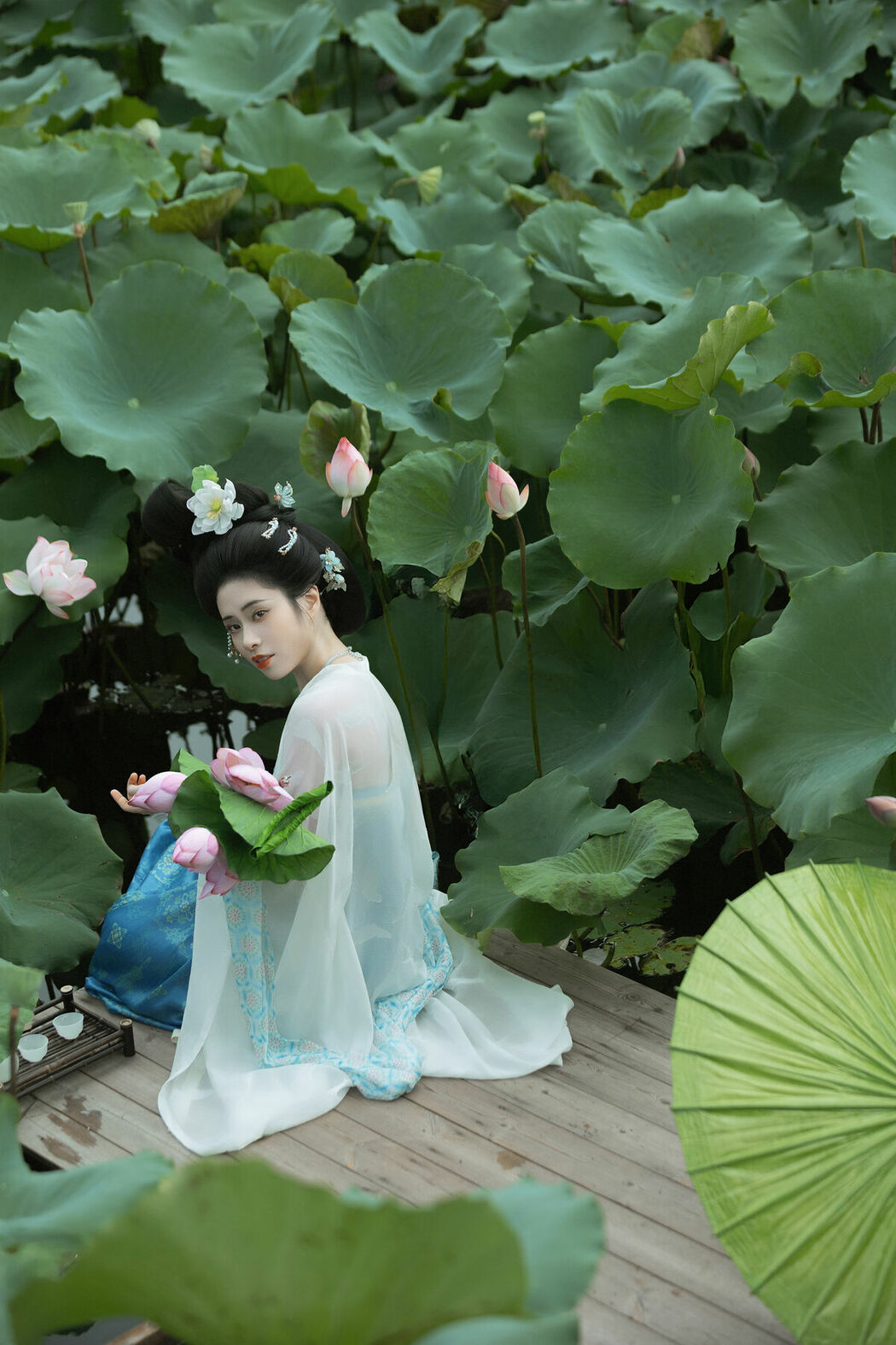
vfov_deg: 26.0
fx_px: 2912
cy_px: 672
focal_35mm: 78
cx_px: 448
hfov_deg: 17.5
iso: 250
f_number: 3.2
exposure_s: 1/640
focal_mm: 78
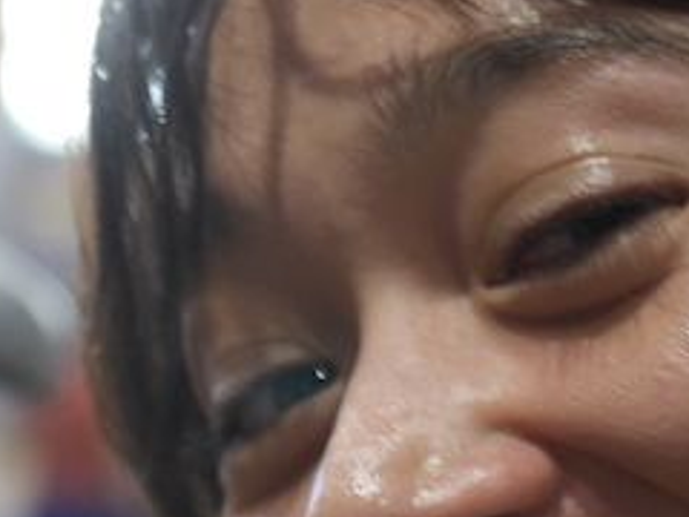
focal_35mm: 183
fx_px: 3642
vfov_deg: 8.0
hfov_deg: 10.7
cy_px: 763
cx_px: -60
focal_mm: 20
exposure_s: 1/40
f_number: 1.7
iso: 200
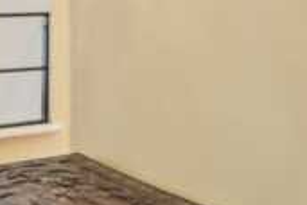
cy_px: -51
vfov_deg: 13.8
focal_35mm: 96
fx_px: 819
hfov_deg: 21.2
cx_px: 185
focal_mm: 16
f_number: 8
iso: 400
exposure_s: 1/2.5
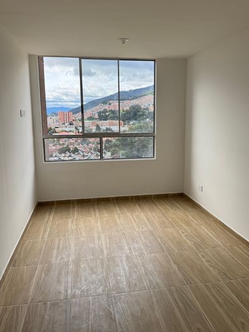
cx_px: 137
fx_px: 297
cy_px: 156
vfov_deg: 58.3
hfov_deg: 45.4
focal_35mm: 31
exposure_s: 1/1026
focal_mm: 6.76
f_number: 1.78
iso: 80
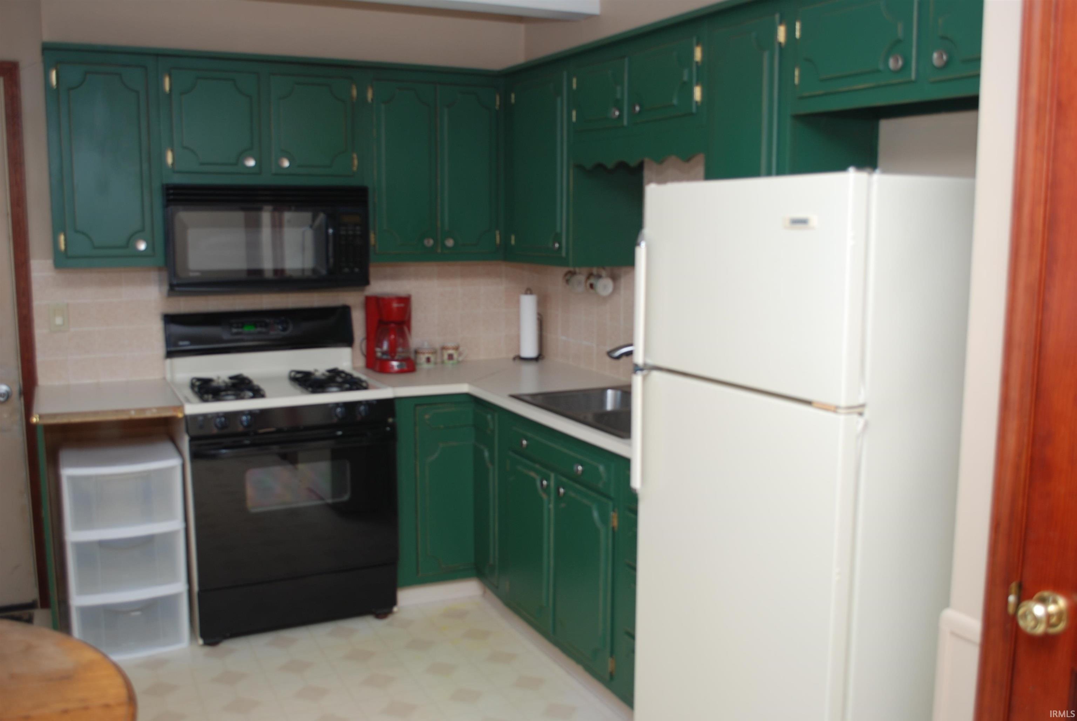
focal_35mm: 33
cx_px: 538
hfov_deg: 57.2
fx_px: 988
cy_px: 360
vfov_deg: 40.1
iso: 100
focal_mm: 22
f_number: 4
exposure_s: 1/60
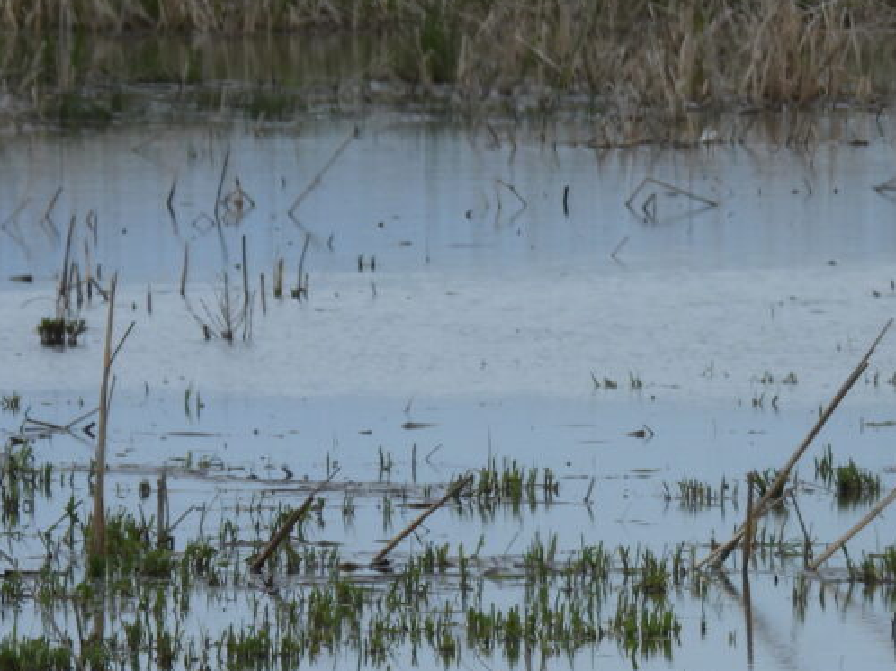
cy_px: 655
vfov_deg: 1.3
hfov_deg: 1.8
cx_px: 329
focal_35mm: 1131
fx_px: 29261
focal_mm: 98.1
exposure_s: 1/1000
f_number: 5
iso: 100
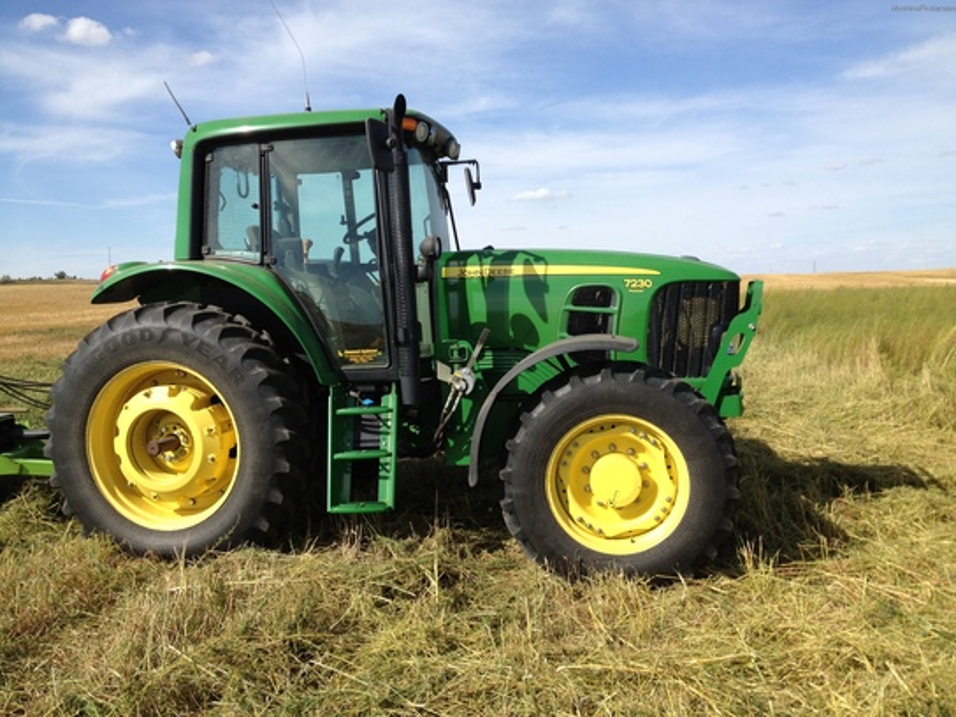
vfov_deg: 40.7
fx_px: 967
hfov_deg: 52.6
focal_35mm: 35
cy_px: 358
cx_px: 478
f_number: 2.4
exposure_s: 1/1493
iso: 64
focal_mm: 4.28
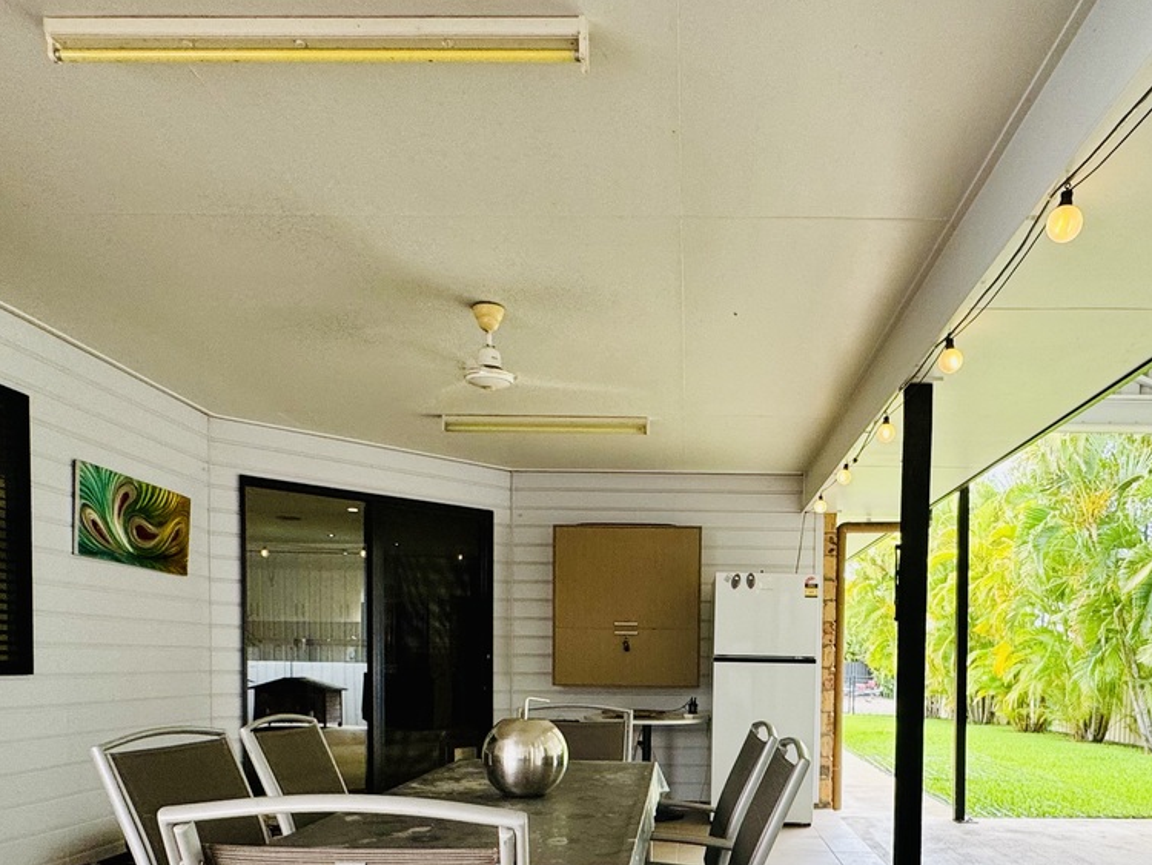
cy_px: 711
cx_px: 684
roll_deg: +0.4
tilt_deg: -2.5
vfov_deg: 46.7
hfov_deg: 62.9
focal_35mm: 28
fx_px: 932
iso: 80
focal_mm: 2.22
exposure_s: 1/99
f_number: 2.2
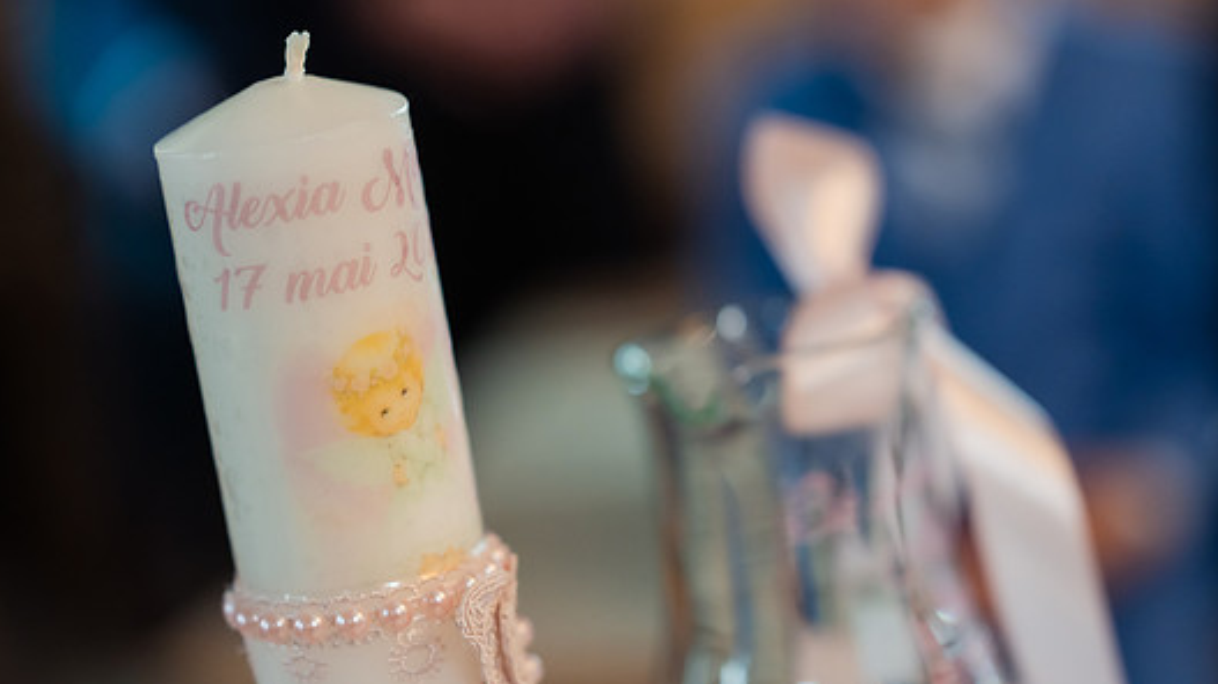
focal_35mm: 98
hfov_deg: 21.8
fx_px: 3164
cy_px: 370
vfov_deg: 12.3
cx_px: 596
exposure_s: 1/200
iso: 1600
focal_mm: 85
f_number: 2.2
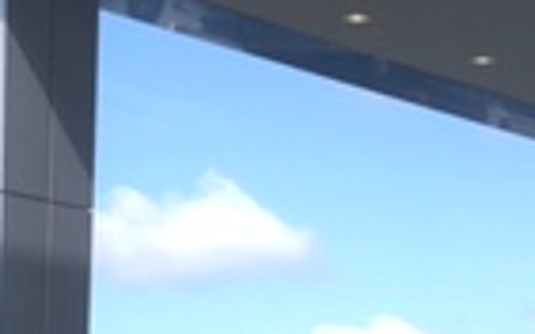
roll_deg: -3.7
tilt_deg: -6.2
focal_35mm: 140
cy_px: 808
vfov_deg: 8.5
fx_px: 2040
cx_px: 118
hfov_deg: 14.9
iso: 25
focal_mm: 4.15
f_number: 2.2
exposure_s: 1/541
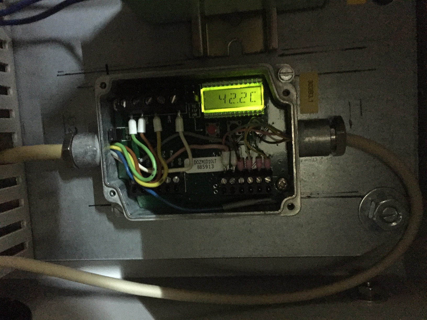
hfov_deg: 61.7
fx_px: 358
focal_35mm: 29
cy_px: 160
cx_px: 214
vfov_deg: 48.2
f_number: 2.2
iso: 2000
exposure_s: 1/17
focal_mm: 4.15
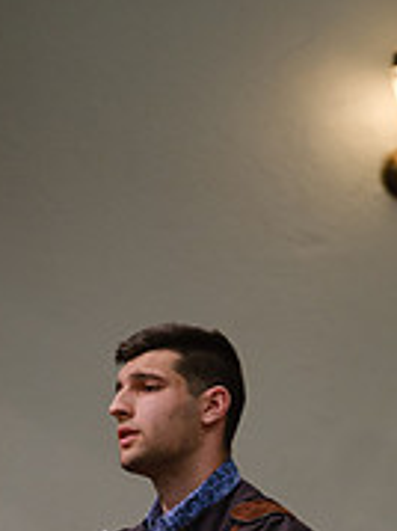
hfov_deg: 2.9
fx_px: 7793
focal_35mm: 509
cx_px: 92
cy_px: 632
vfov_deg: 3.9
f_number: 2.8
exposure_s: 1/100
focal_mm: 140
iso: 1600
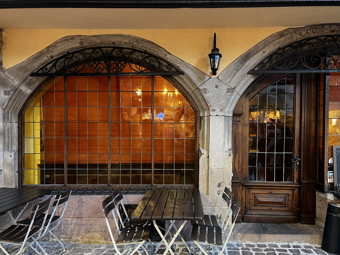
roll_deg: +0.5
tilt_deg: -0.7
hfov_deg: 61.6
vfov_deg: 48.2
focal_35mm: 29
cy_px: 142
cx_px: 180
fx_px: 285
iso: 200
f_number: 1.5
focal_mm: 5.7
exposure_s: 1/50
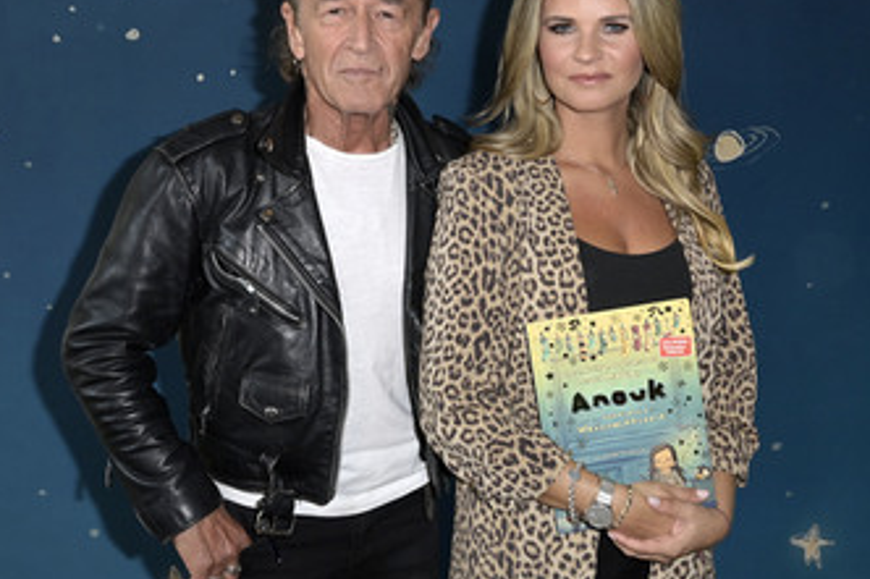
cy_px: 252
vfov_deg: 23.7
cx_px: 455
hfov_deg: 35.1
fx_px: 1377
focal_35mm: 57
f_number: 5
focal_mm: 42
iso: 1000
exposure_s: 1/250
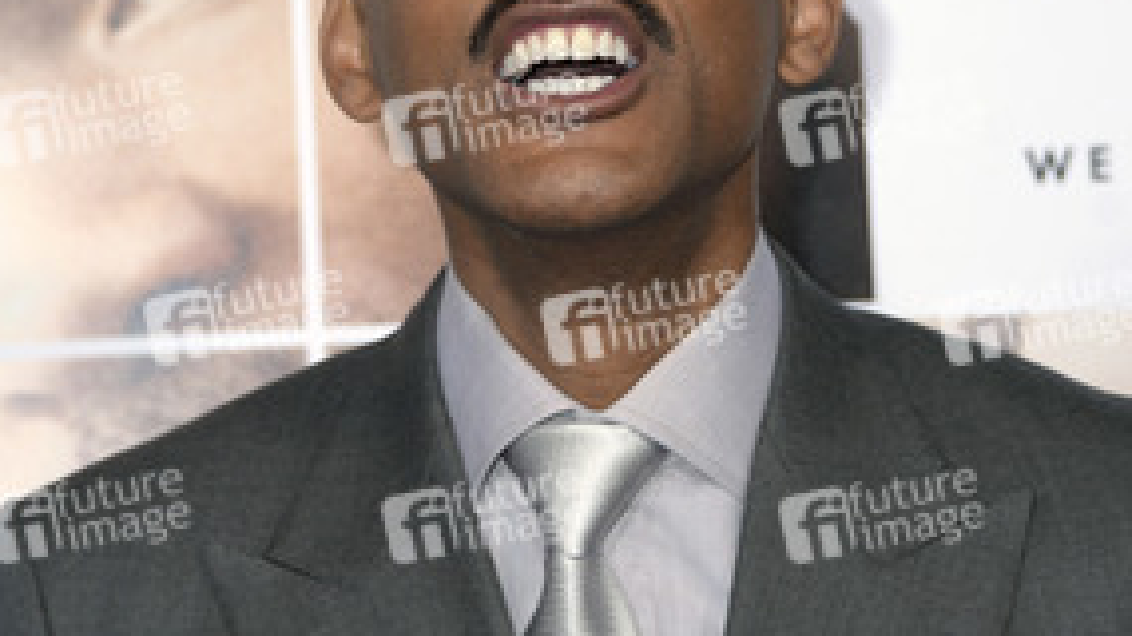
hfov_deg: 14.4
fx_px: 4470
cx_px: 536
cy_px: 219
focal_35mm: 149
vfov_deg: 8.1
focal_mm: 90
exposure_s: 1/250
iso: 500
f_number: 5.3
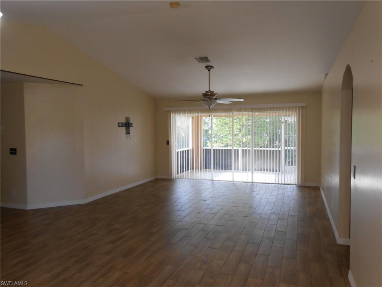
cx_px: 191
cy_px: 144
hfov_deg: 67.3
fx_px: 287
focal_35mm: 26
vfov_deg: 53.1
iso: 160
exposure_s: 1/30
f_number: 3.5
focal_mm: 4.6
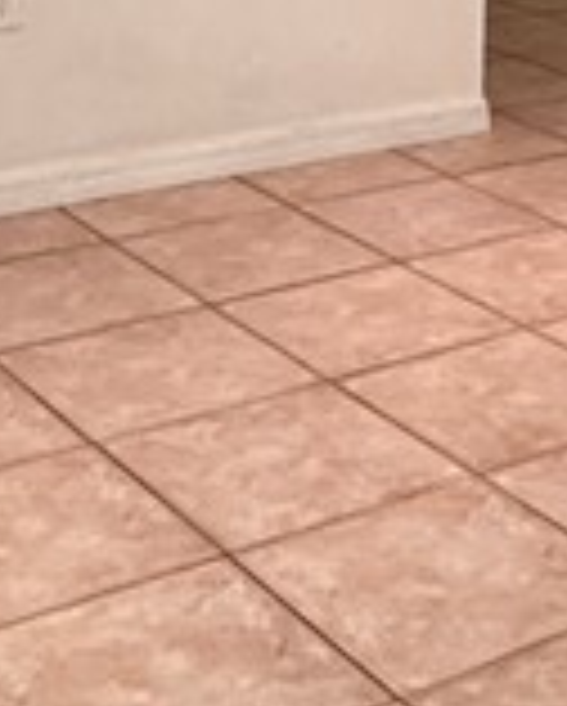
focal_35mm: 89
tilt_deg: -6.8
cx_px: 576
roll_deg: -1.9
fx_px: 1863
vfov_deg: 20.1
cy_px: -153
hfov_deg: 16.9
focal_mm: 2.22
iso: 640
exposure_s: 1/120
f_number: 2.2
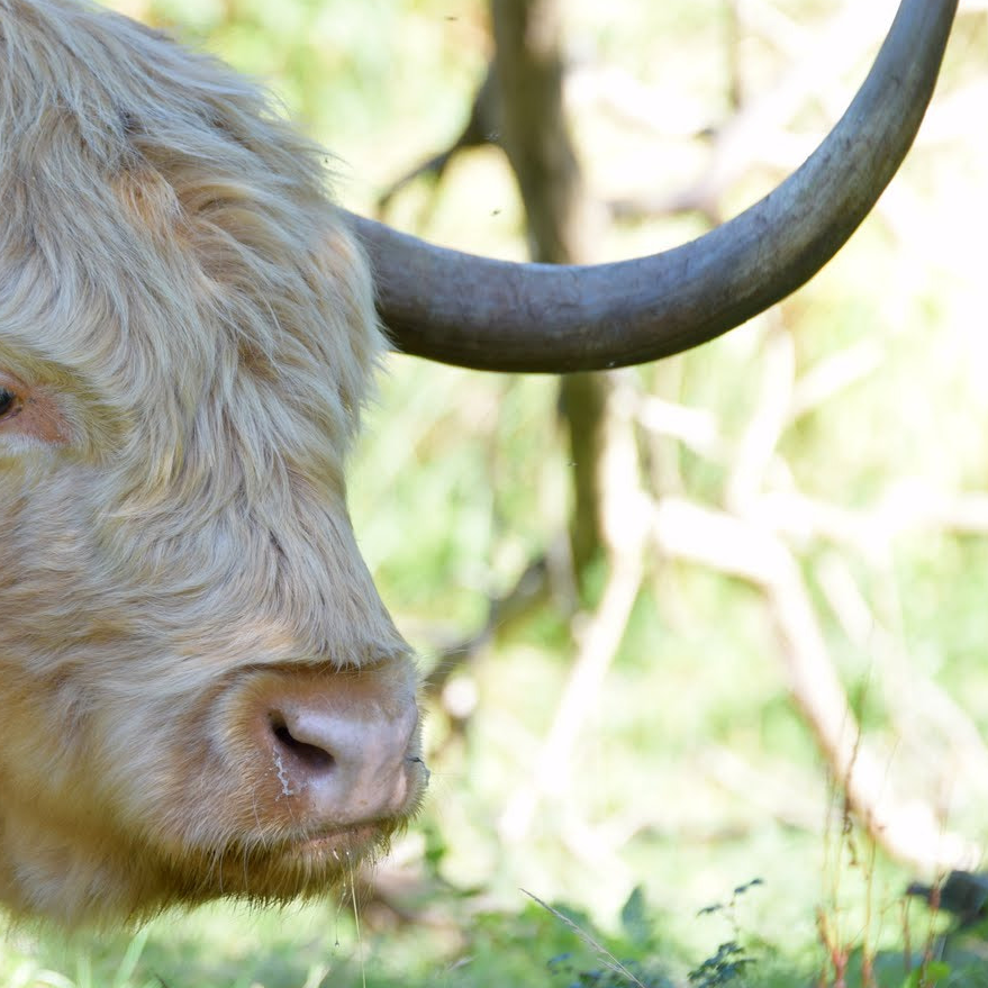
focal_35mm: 464
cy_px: 518
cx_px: 129
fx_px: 14983
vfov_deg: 3.8
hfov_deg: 3.8
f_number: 4
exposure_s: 1/160
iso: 200
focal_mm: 200
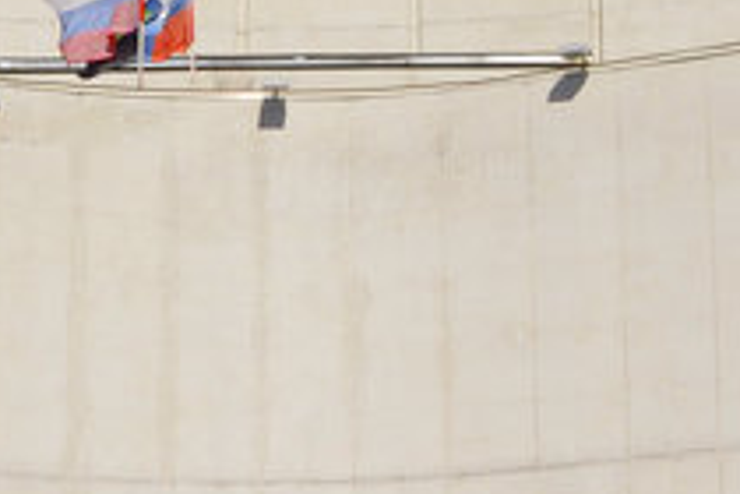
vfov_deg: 7.6
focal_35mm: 180
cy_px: 205
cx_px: 264
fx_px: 3697
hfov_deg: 11.4
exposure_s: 1/1500
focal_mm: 21
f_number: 8
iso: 200
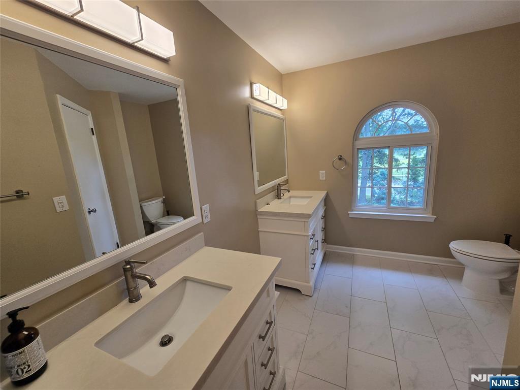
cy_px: 195
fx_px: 195
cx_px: 260
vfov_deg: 89.9
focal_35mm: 13
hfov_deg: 106.2
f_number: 2.2
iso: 80
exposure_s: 1/120
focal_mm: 2.2
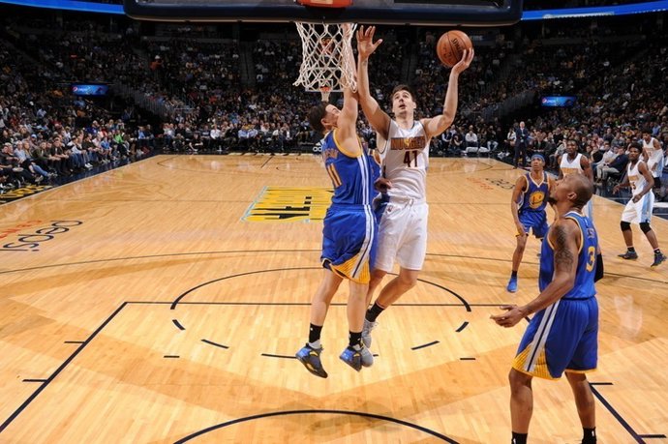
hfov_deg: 54.5
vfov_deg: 37.8
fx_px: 649
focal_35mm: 35
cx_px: 334
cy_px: 222
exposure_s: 1/250
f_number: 8
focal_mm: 35
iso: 250
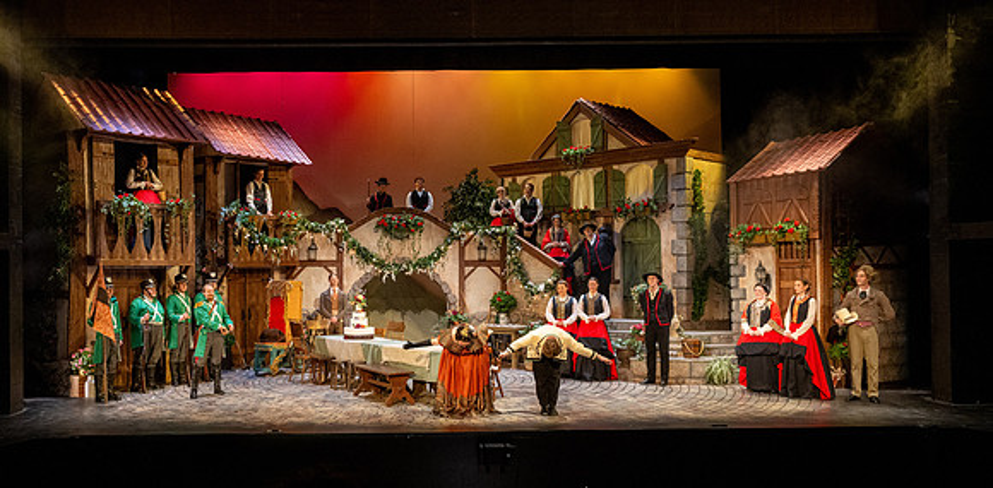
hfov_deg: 62.9
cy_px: 274
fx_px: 802
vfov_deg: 33.8
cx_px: 392
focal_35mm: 31
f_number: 5.6
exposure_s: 1/160
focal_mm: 24
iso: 1600
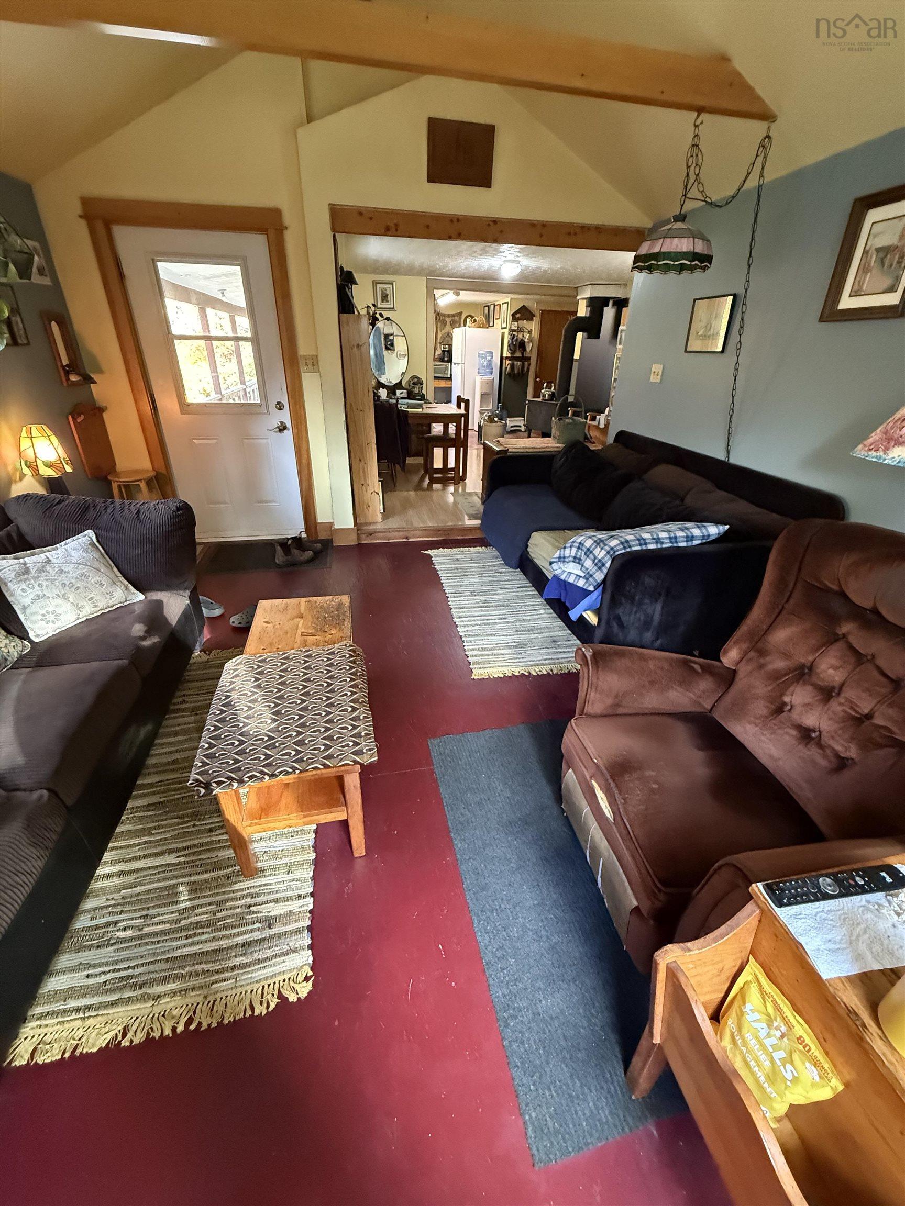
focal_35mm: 14
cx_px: 452
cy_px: 603
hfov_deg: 85.7
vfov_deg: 102.1
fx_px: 488
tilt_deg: -26.7
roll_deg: -1.8
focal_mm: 2.22
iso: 1000
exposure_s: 1/60
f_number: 2.2
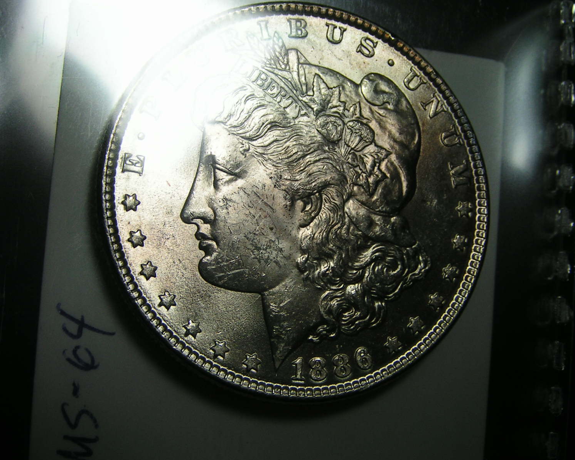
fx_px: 1123
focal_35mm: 66
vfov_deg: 23.1
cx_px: 296
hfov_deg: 28.7
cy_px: 231
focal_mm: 9.7
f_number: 5
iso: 50
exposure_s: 1/125
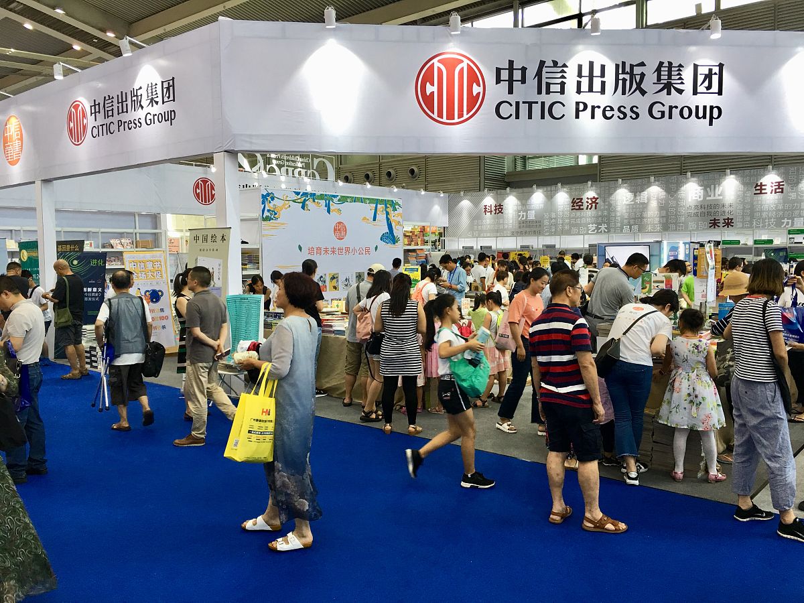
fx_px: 674
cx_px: 402
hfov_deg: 61.7
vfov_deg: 48.2
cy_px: 302
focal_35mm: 29
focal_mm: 4.15
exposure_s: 1/33
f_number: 2.2
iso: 32
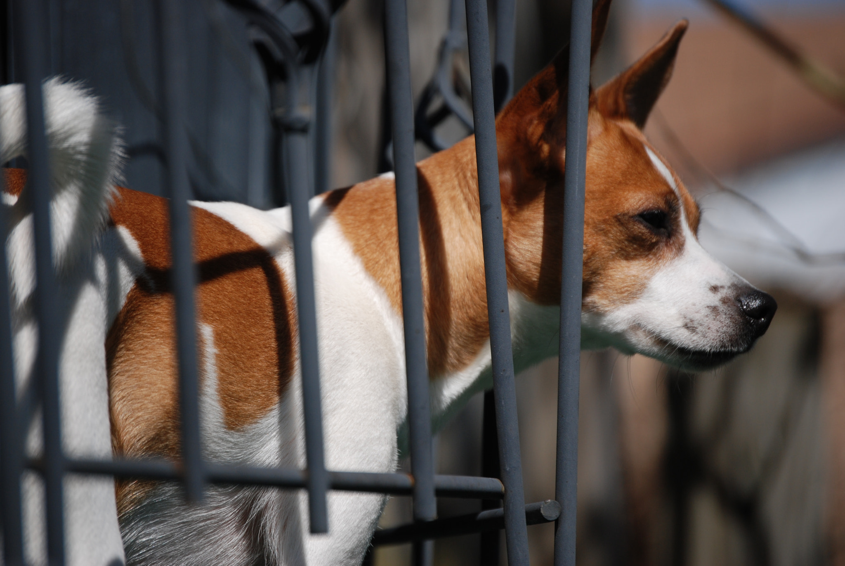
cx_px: 422
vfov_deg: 5.6
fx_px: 5816
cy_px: 283
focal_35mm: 248
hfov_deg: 8.3
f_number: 5.3
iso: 200
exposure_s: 1/2000
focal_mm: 165
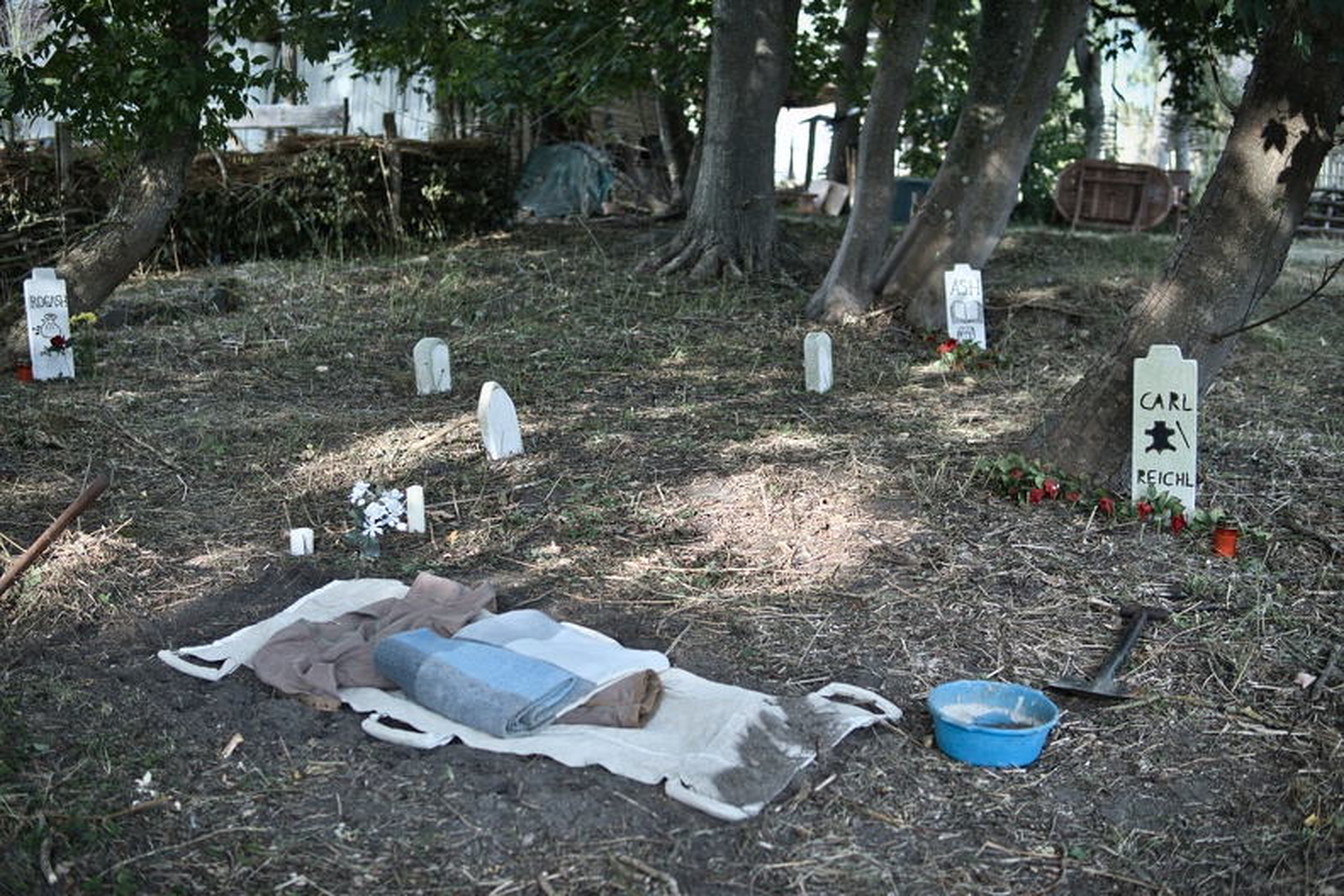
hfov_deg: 43.6
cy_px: 448
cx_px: 672
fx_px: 1680
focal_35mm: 45
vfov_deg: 29.9
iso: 125
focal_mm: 30
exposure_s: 1/800
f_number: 1.8
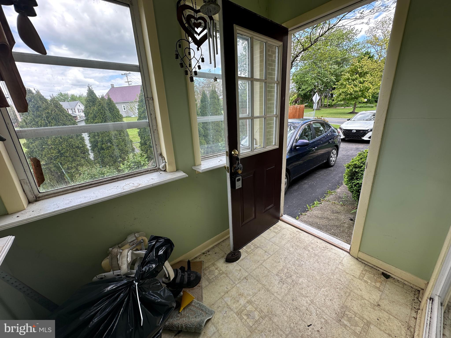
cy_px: 169
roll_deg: +2.9
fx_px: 182
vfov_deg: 85.7
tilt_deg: -16.2
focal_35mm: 14
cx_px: 226
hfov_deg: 102.1
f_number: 2.2
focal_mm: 2.22
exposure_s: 1/228
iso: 40
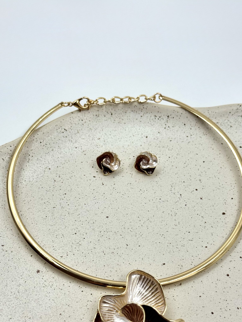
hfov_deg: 24.4
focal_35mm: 60
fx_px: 559
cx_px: 124
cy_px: 197
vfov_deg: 32.1
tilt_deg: -52.4
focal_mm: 6.76
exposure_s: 1/1238
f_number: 1.78
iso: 64
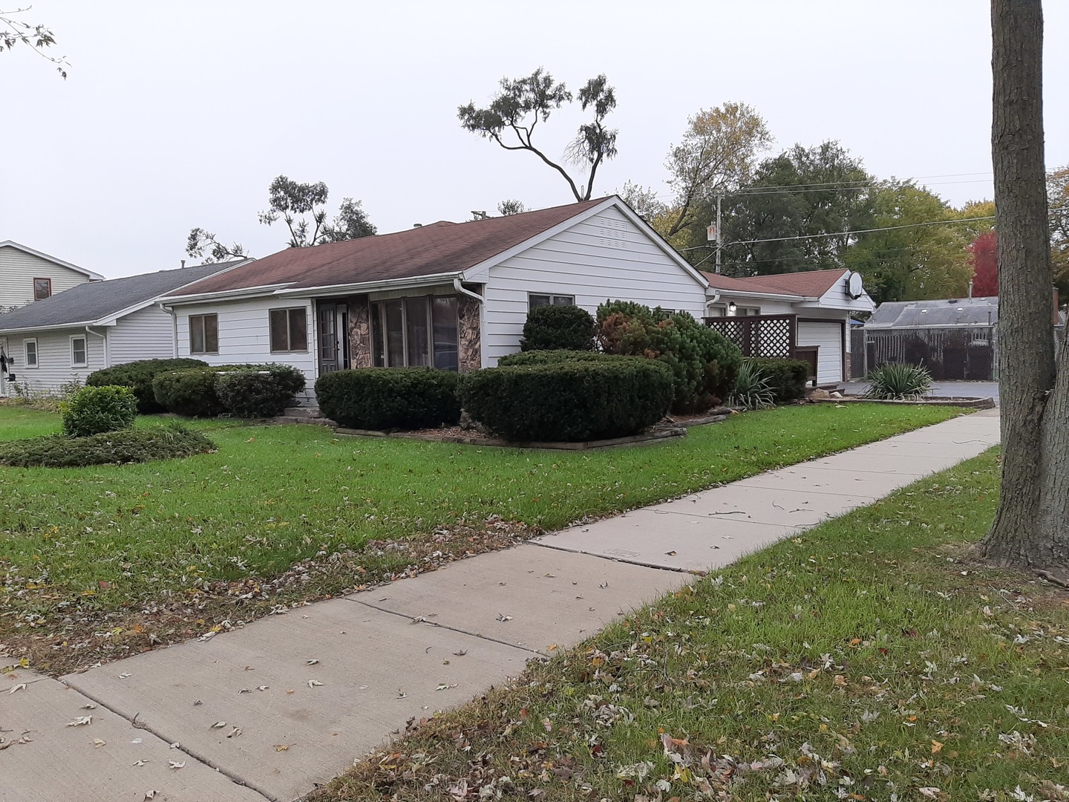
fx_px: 803
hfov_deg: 67.3
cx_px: 534
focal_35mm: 26
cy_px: 401
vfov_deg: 53.1
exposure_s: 1/561
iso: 40
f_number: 1.7
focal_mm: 3.93
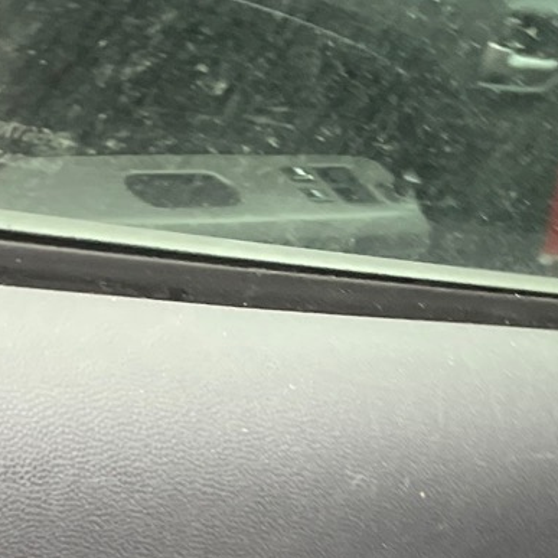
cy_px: 858
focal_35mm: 107
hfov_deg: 16.2
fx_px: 1951
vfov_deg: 15.0
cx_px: 159
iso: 200
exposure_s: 1/60
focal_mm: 4.2
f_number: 1.6
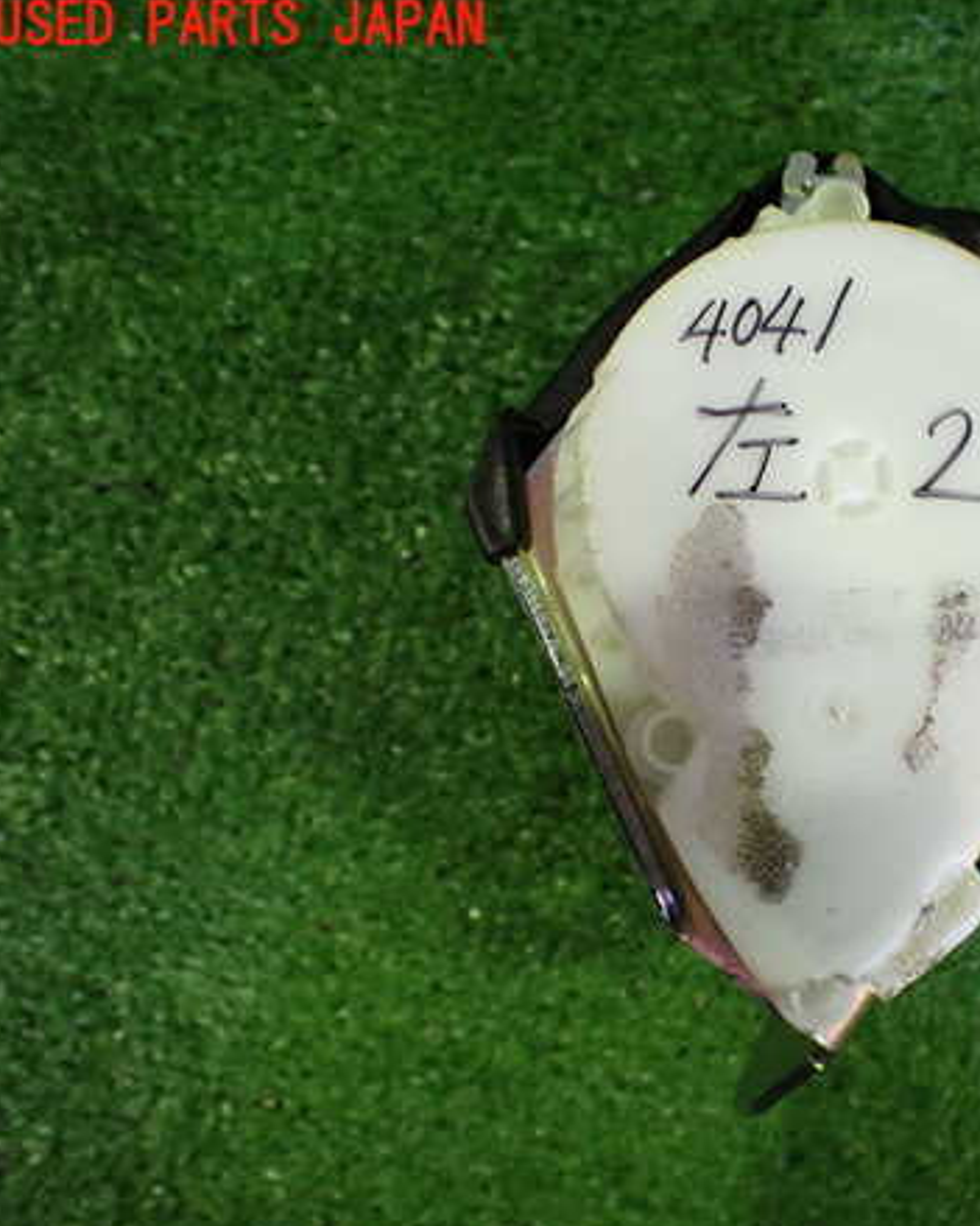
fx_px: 1451
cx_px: 815
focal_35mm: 40
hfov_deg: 35.8
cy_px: 620
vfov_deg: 45.8
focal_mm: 5.4
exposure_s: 1/80
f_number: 2.3
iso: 800
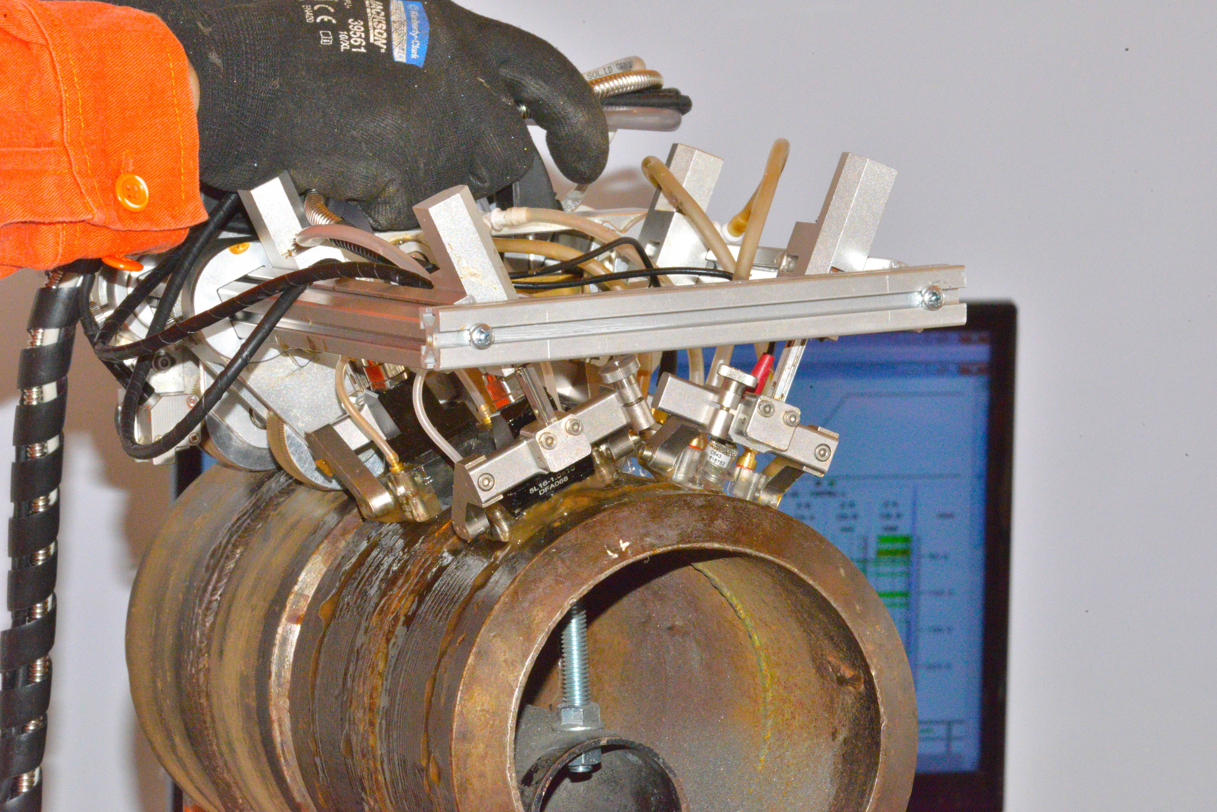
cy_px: 406
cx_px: 608
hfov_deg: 12.1
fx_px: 5748
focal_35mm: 170
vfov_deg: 8.1
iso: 6400
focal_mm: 170
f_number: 32
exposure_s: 1/200
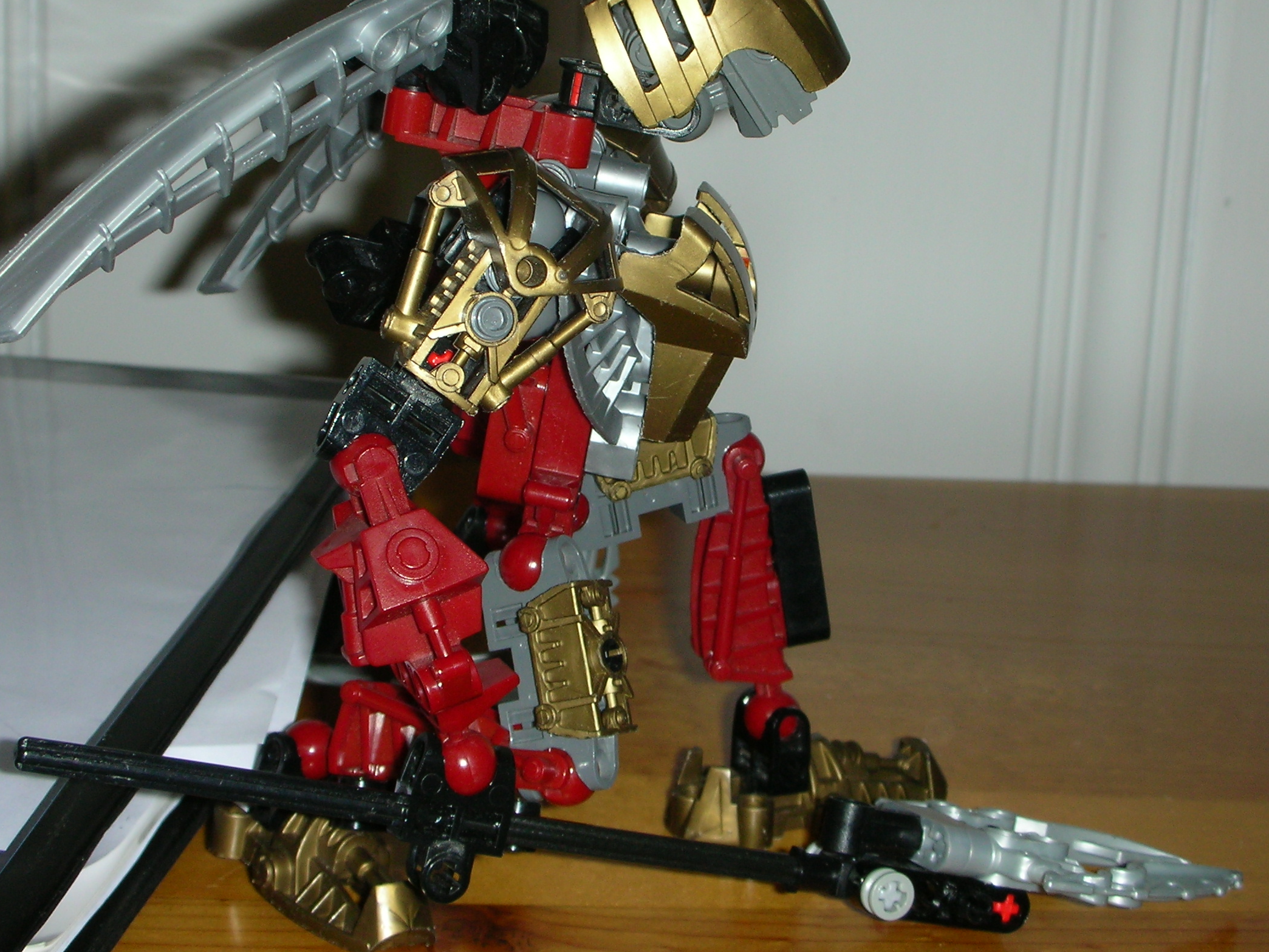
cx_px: 616
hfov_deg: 31.2
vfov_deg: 23.6
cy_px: 375
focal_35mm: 62
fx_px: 2273
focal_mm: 7.7
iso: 50
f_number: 3.5
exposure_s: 1/60.1
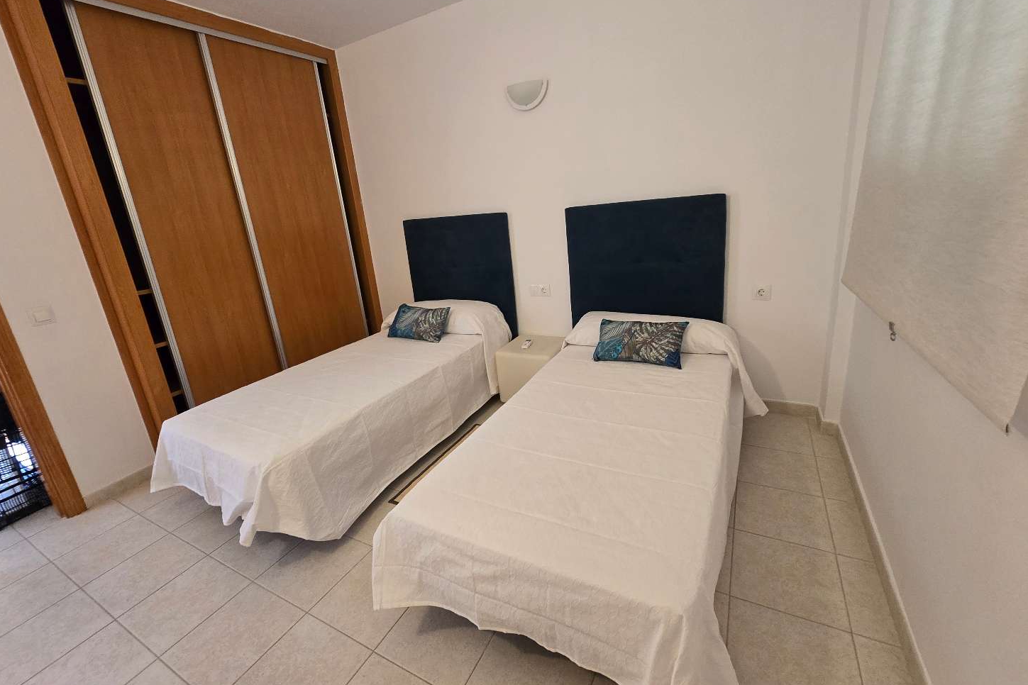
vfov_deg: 81.2
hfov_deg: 104.2
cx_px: 507
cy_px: 332
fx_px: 400
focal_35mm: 14
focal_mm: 2.2
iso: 400
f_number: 2.2
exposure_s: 1/50
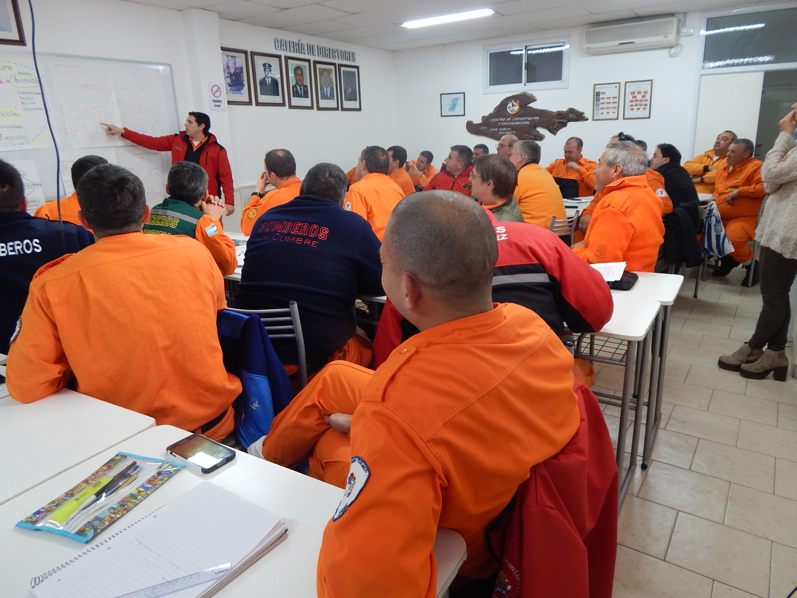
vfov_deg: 58.9
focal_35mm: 23
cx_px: 412
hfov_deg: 73.9
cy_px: 286
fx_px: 530
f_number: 3
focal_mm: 4
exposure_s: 1/30
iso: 250
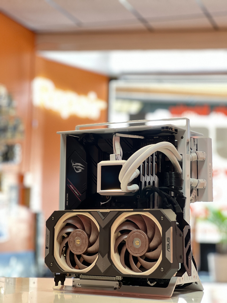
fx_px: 673
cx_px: 114
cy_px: 152
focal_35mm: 77
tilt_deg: +6.4
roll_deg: -1.4
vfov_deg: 25.3
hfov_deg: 19.1
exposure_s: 1/40
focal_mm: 9
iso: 400
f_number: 2.8
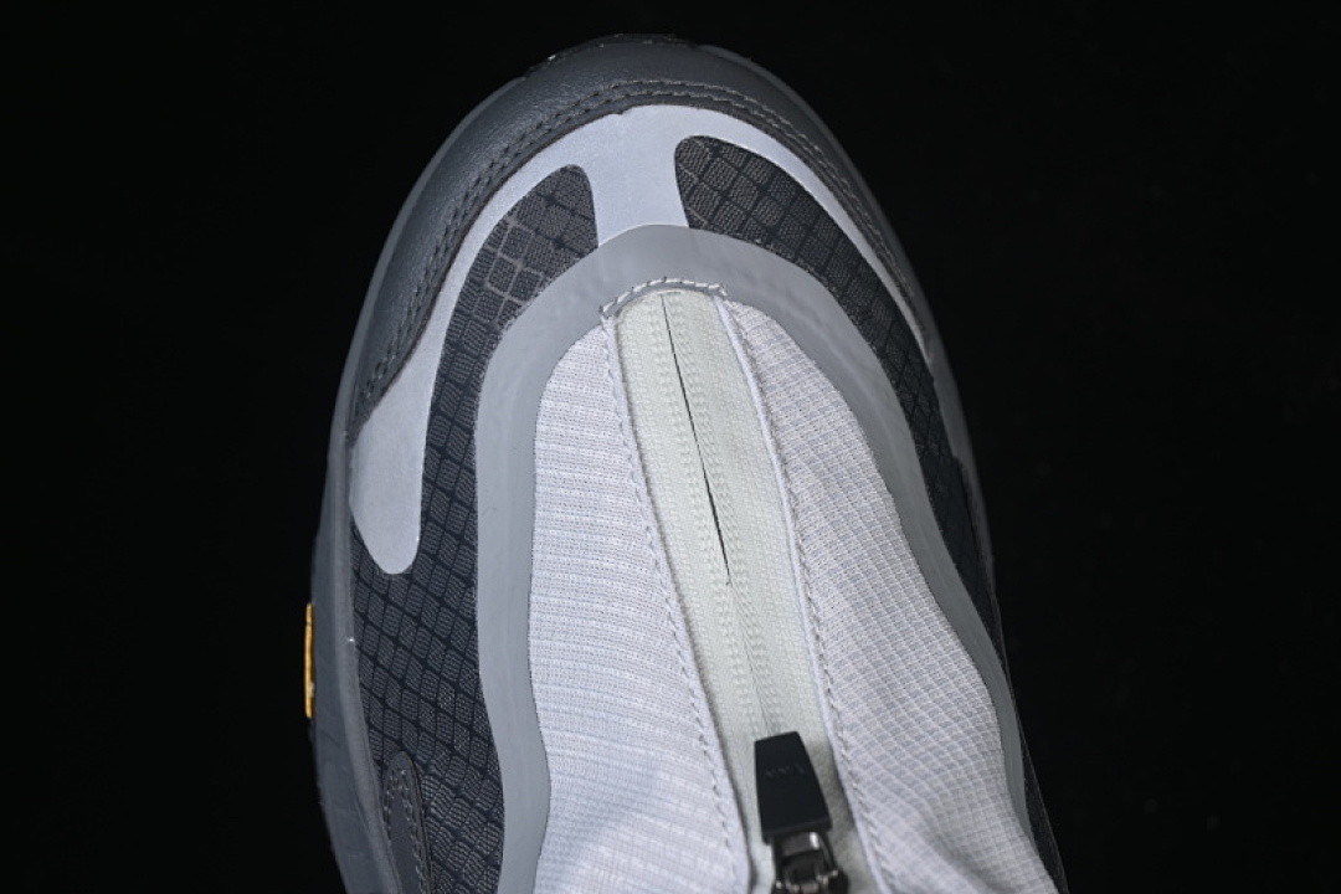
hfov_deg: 27.0
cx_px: 670
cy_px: 447
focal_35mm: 75
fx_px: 2794
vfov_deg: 18.2
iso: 160
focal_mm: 50
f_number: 6.3
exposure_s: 1/60
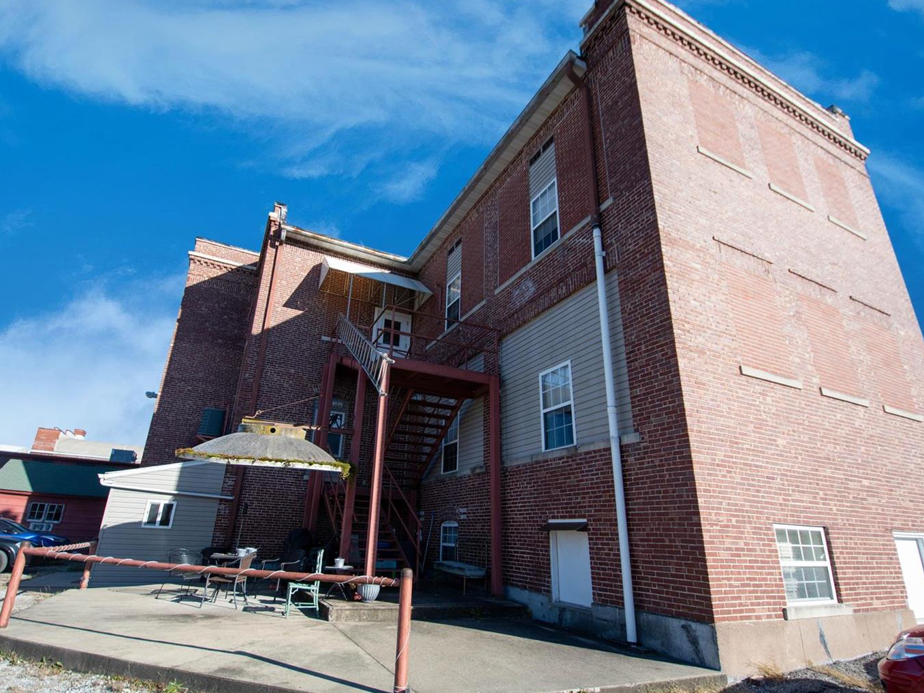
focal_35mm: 17
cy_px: 349
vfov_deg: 74.7
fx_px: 454
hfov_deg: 90.8
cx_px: 426
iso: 200
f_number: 3.5
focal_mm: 10
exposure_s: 1/1000
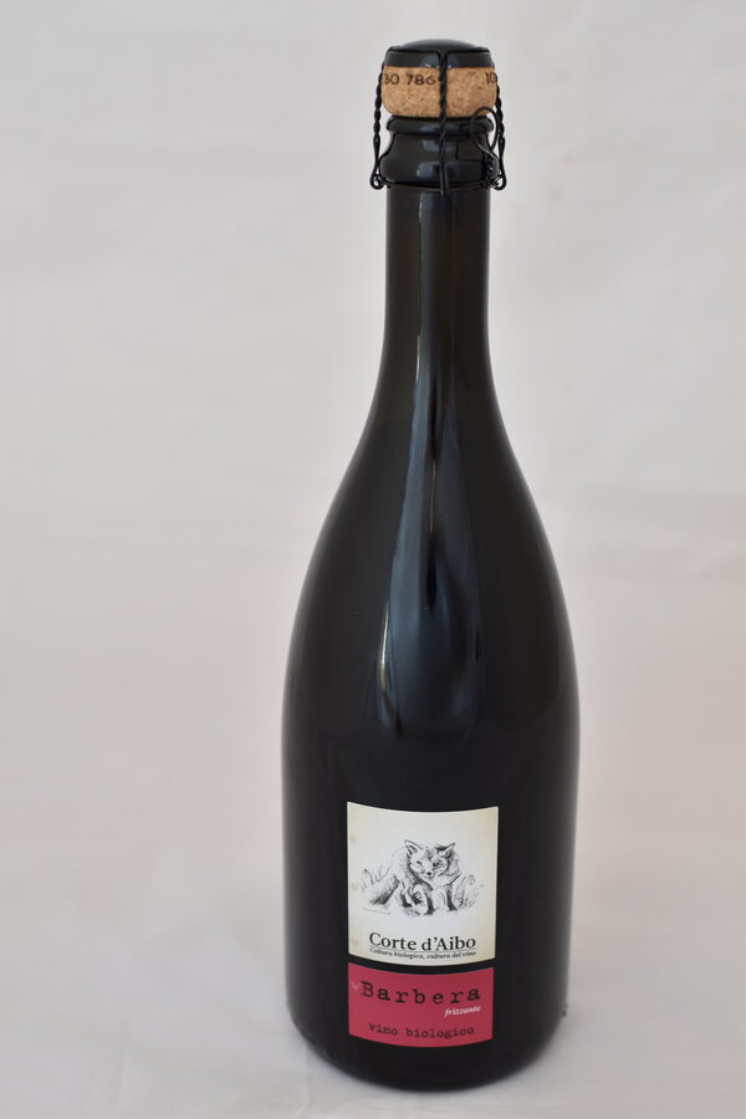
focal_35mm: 52
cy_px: 560
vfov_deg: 37.9
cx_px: 373
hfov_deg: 25.8
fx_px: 1632
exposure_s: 1/125
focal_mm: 35
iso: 640
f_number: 3.5
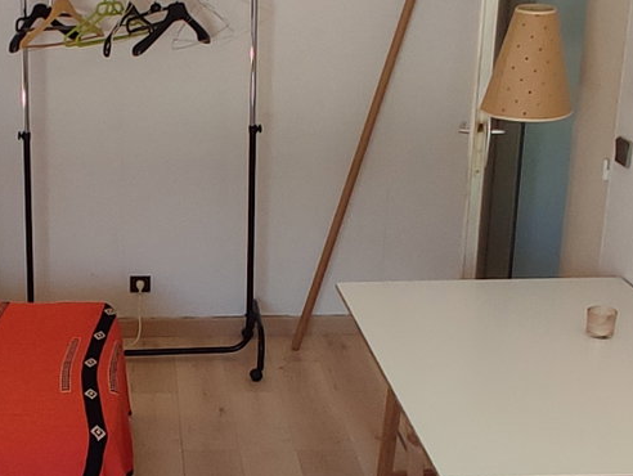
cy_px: 341
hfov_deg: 35.2
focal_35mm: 52
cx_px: 96
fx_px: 952
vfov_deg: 27.8
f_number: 2.2
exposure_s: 1/50
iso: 214
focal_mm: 1.65
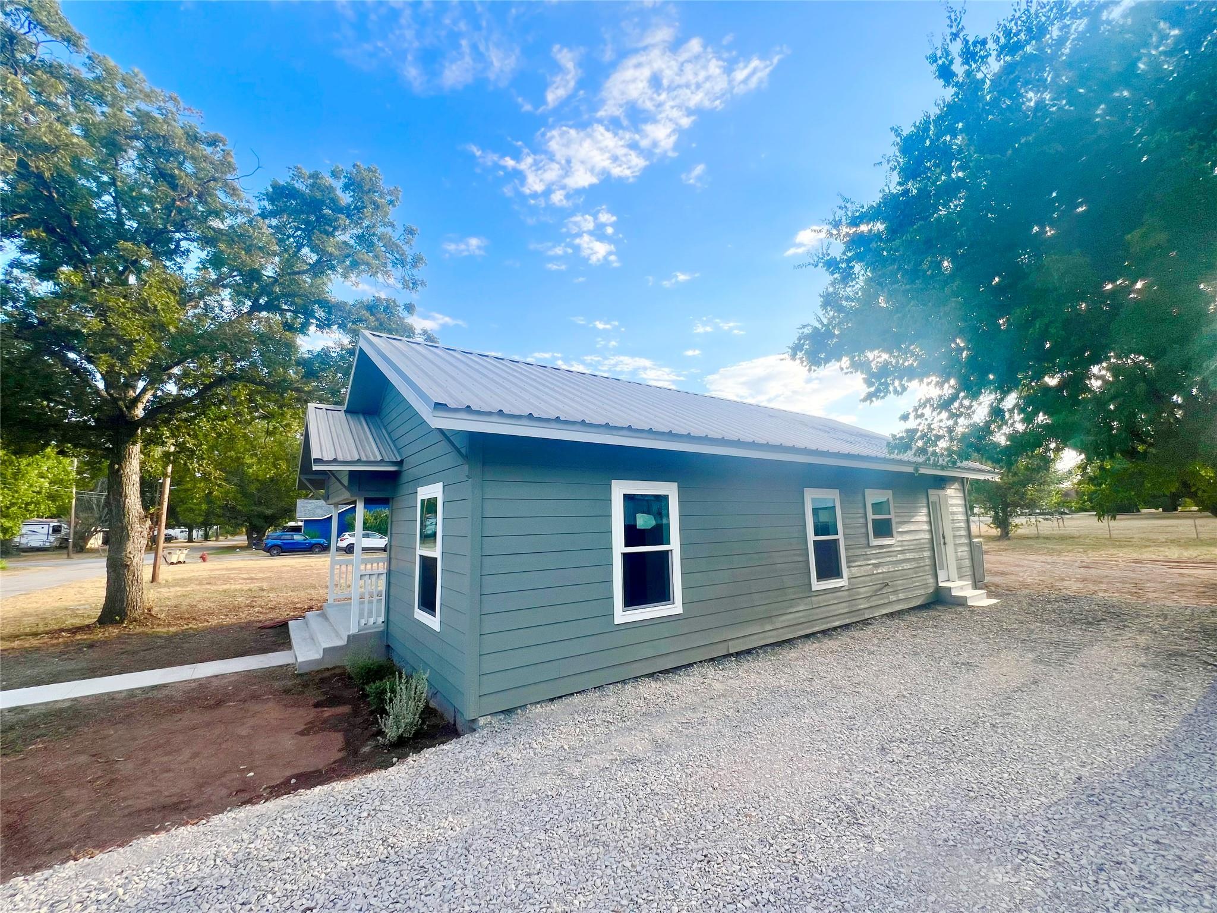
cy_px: 456
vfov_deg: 89.9
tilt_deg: +7.1
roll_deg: +1.0
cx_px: 608
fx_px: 457
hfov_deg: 106.2
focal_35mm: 13
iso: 32
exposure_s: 1/815
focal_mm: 1.57
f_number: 1.8
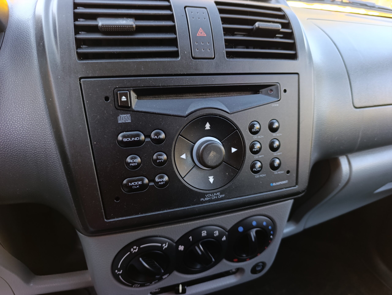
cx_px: 196
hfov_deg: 73.8
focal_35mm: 23
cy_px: 148
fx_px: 261
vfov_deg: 59.0
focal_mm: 6.14
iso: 500
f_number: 1.6
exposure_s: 1/100
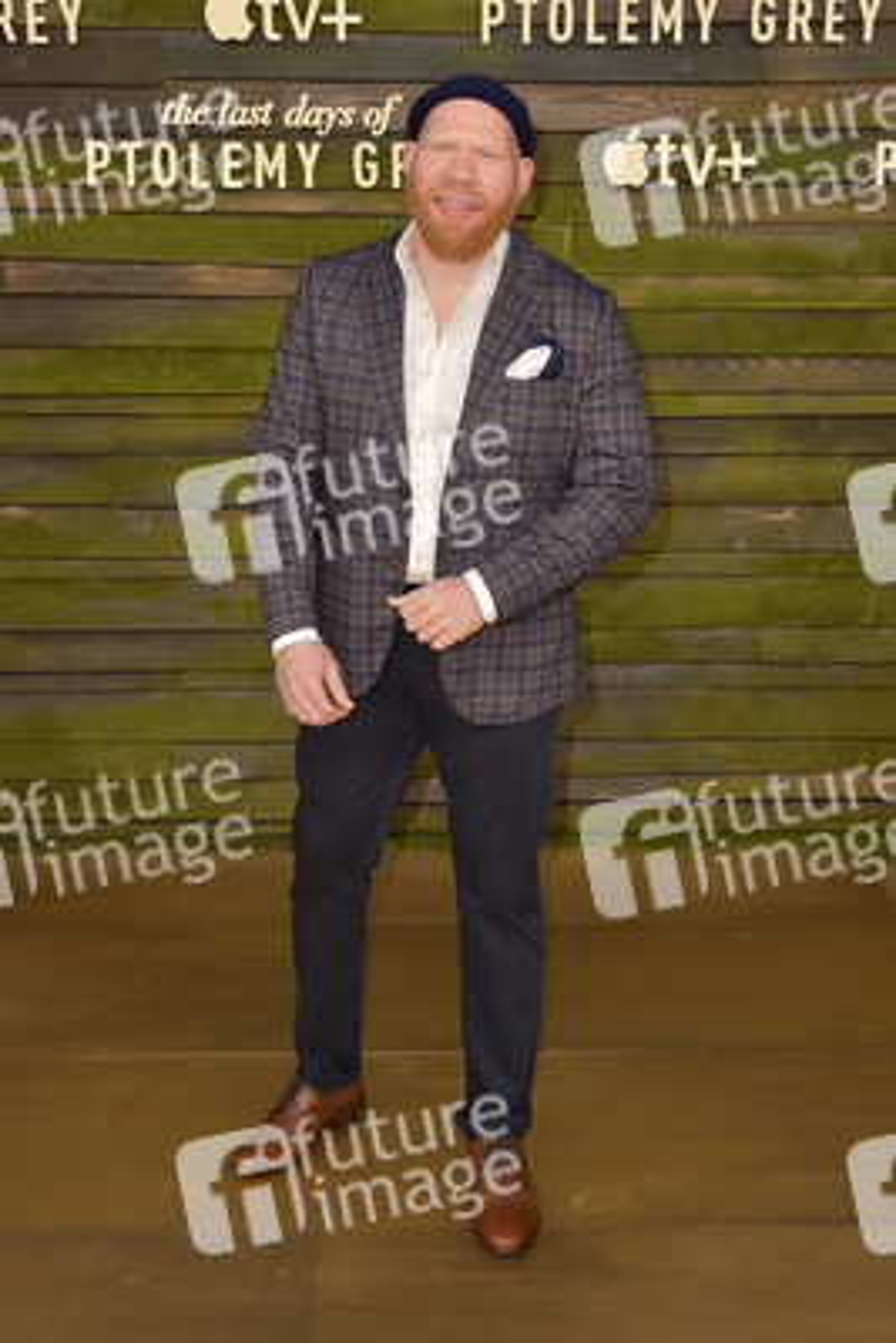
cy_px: 672
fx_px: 1492
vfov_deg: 48.4
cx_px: 448
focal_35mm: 40
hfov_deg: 33.4
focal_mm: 40
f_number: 7.1
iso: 320
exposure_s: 1/250
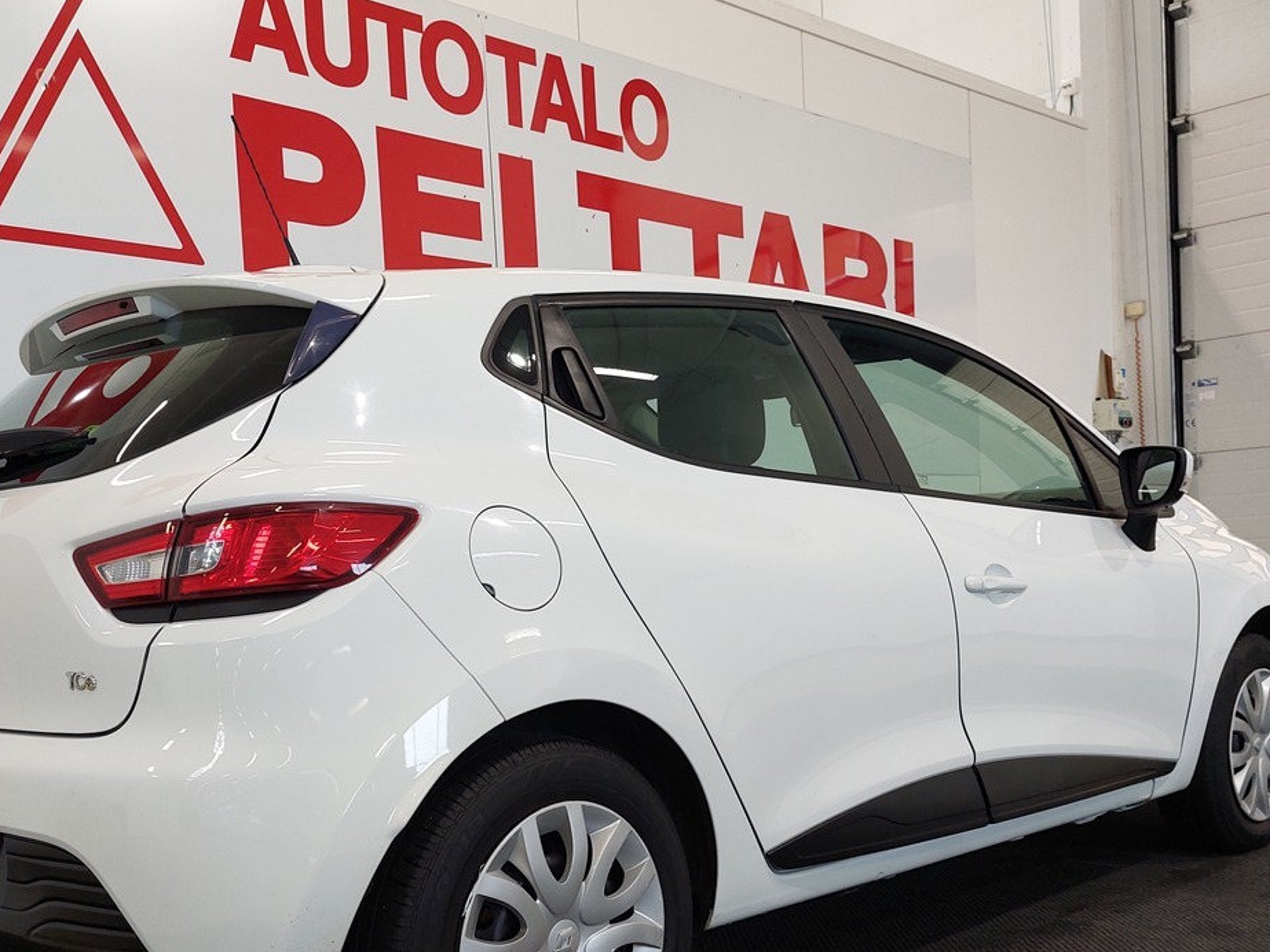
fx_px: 1431
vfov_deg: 36.5
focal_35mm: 39
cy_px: 623
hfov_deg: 47.9
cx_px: 610
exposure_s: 1/50
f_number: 1.8
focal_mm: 5.23
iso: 80
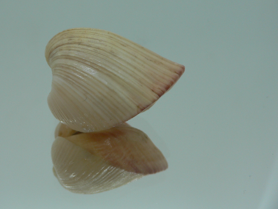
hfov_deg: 43.6
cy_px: 95
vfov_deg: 33.6
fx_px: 345
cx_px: 110
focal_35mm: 43
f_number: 2.8
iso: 80
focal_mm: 4.6
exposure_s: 1/60
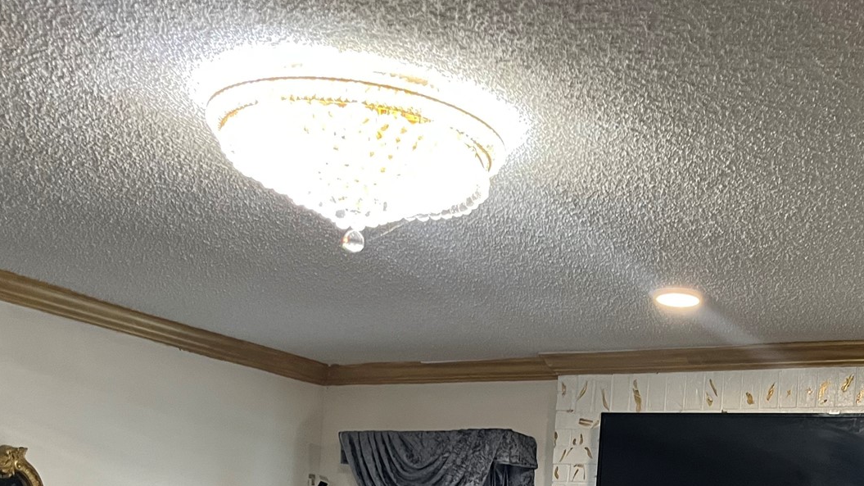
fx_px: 1260
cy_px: 561
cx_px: 654
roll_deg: -3.4
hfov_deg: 36.9
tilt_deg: +0.6
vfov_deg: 20.6
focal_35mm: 55
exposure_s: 1/60
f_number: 1.6
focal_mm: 5.1
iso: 250
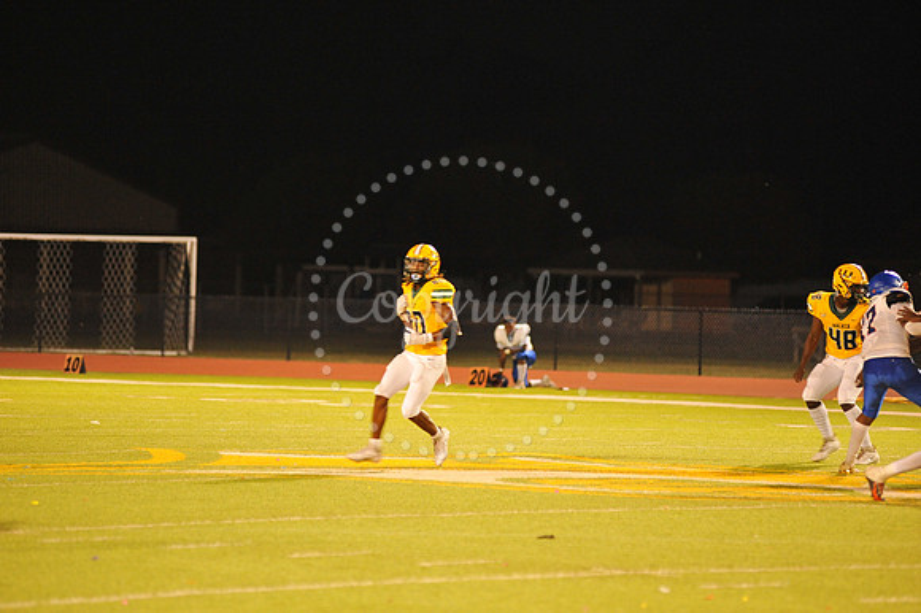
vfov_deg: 6.9
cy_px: 306
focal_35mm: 200
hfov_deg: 10.3
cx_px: 460
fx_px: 5114
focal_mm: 200
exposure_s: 1/160
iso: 3200
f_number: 3.2
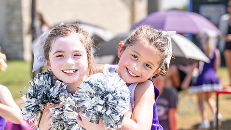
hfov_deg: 19.4
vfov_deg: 11.0
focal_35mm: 110
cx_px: 117
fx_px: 674
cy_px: 79
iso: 160
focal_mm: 70
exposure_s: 1/1600
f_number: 2.8
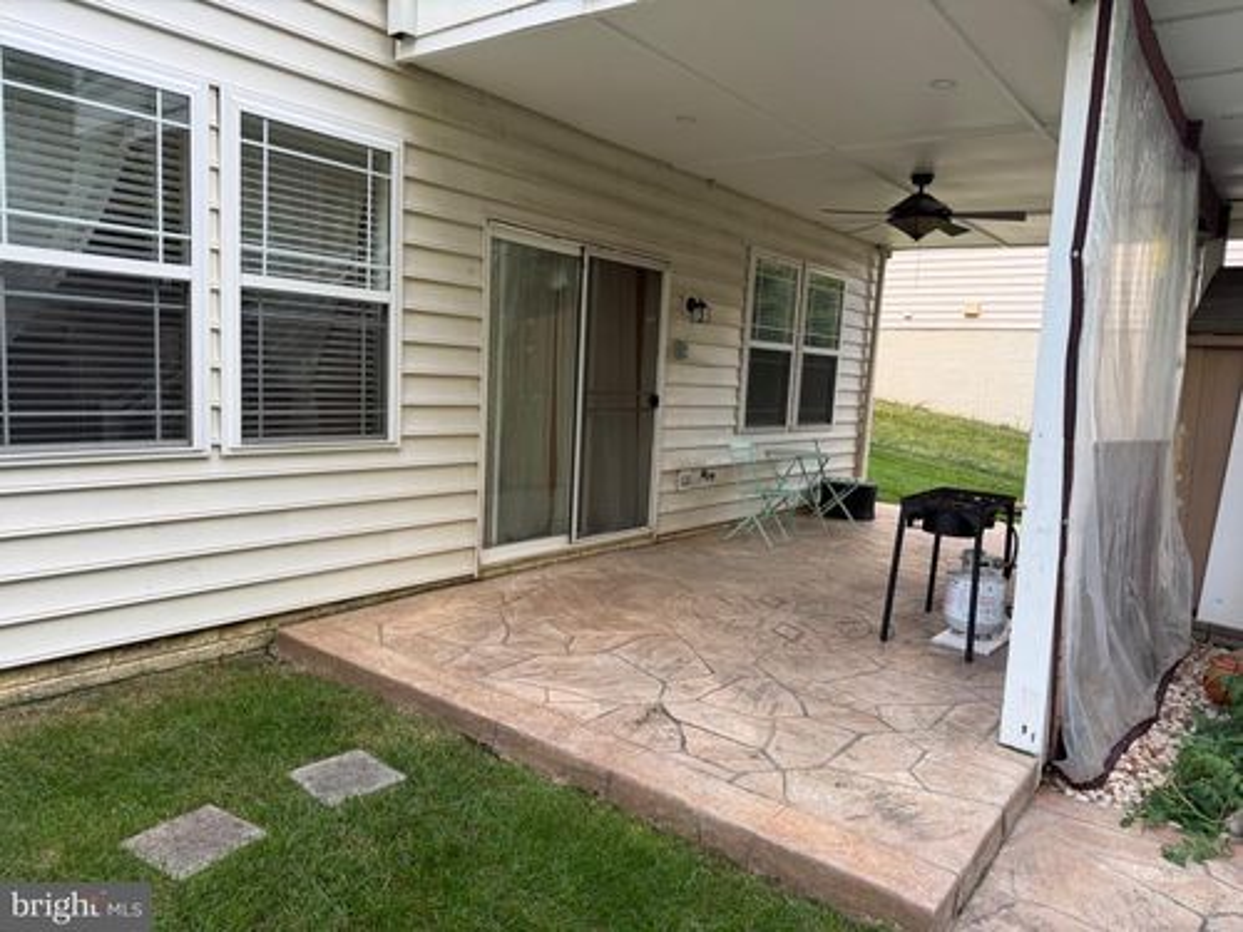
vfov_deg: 56.8
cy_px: 466
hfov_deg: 71.6
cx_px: 622
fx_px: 862
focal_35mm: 24
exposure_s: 1/121
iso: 64
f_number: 1.78
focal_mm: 6.76
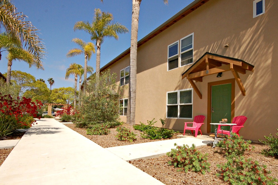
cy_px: 92
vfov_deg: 77.2
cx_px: 139
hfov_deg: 100.4
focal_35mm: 15
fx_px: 116
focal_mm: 10
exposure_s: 1/500
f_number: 11
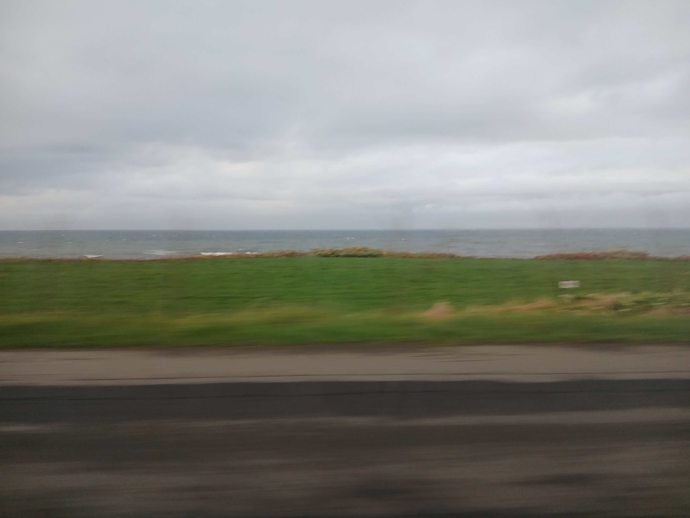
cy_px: 259
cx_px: 345
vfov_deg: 53.1
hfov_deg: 67.3
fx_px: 518
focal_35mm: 26
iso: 64
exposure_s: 1/50
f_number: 1.8
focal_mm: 3.86
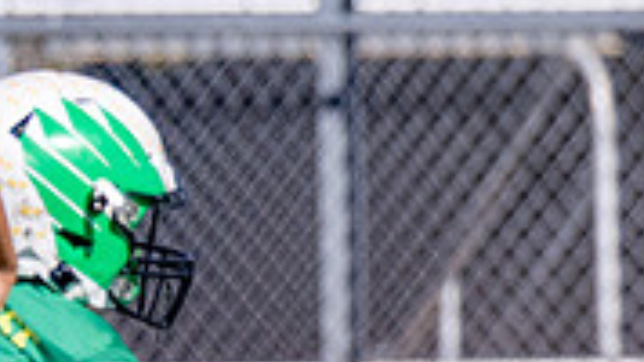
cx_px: 1585
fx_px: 25829
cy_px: 157
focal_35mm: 1513
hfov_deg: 1.4
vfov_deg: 0.8
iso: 250
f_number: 2.8
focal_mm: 200
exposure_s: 1/8000
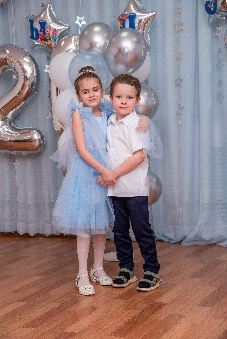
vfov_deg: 30.5
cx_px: 114
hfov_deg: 20.6
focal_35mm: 66
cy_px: 170
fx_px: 624
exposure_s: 1/160
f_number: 7.1
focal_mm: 66
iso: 640
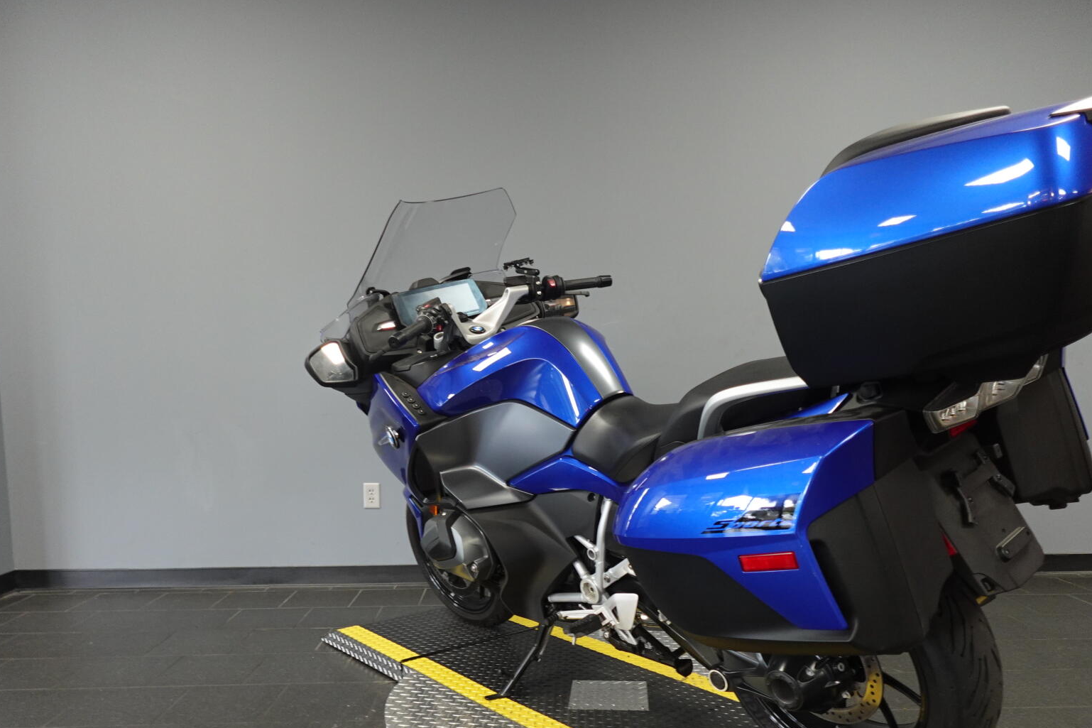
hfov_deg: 69.4
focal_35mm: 26
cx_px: 542
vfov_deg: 48.9
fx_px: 789
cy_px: 471
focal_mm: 7.6
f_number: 2
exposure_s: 1/80
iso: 640
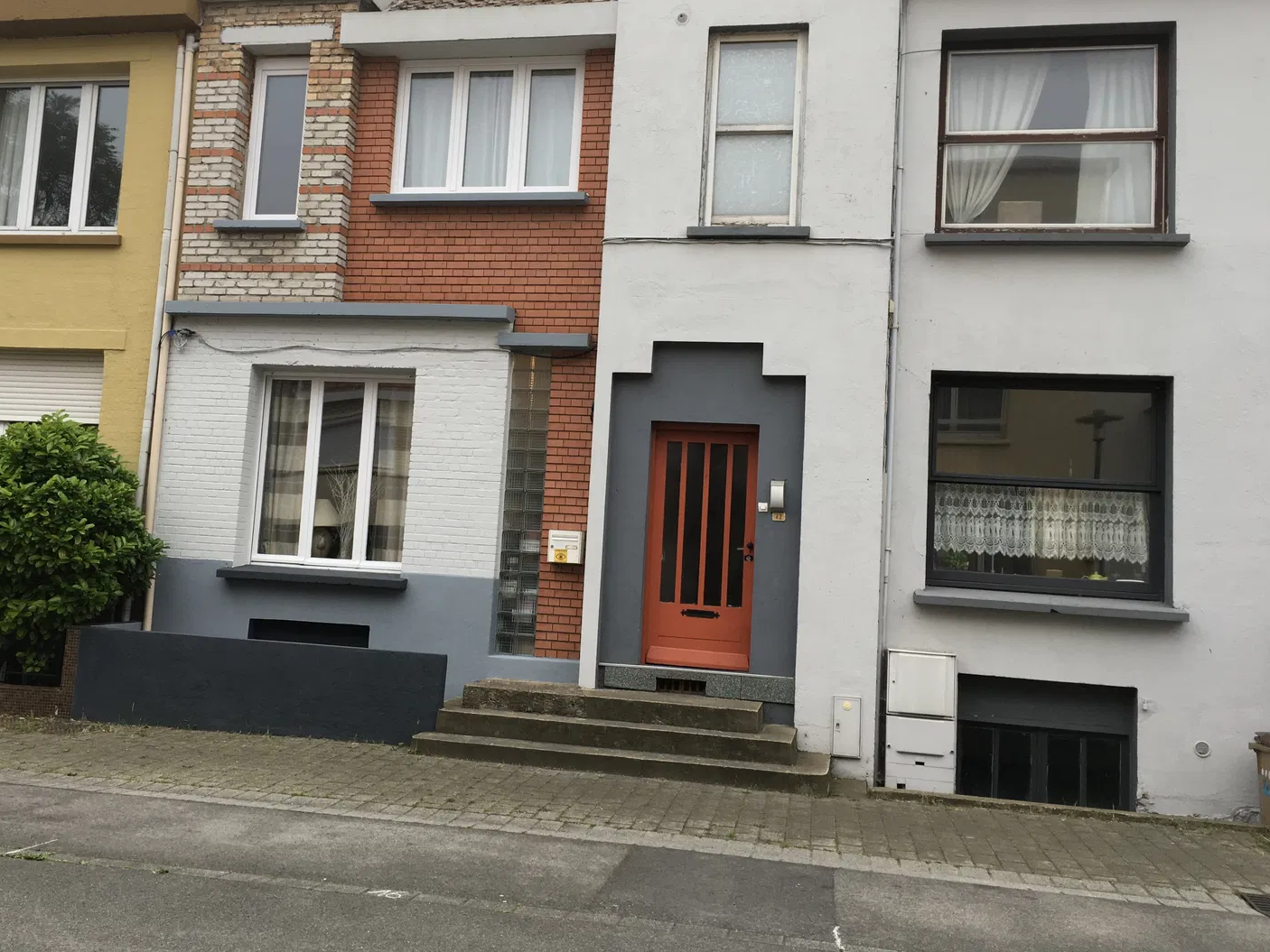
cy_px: 427
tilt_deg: +6.6
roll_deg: -2.4
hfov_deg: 55.2
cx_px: 558
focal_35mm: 33
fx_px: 1211
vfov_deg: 42.9
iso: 40
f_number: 2.2
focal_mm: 4.15
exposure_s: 1/100
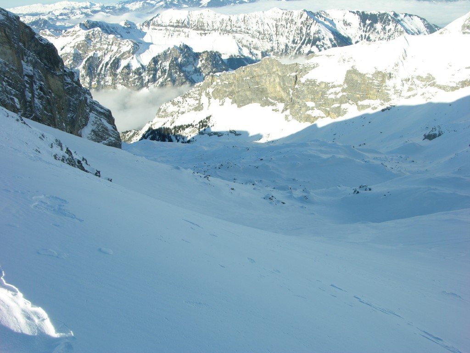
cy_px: 176
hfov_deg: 52.6
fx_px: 475
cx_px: 235
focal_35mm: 35
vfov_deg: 40.7
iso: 50
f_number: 5.6
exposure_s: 1/243
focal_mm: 9
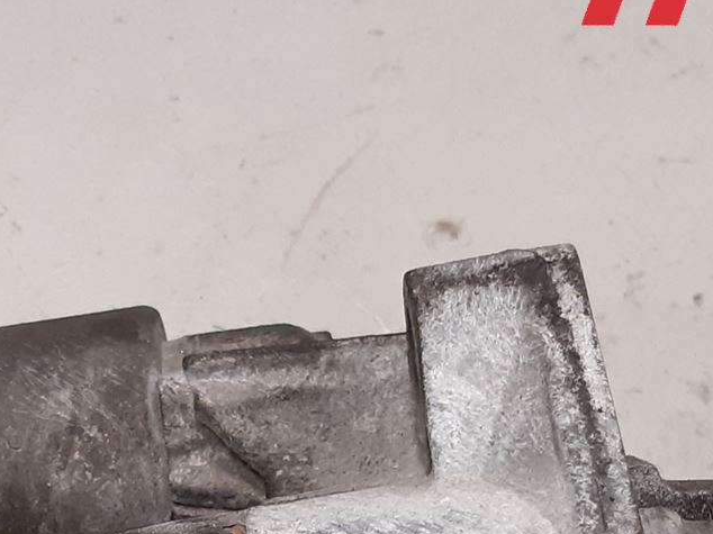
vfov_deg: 16.6
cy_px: 699
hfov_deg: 22.9
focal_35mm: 84
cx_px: 120
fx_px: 1730
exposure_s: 1/50
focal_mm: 3.93
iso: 160
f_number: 1.7
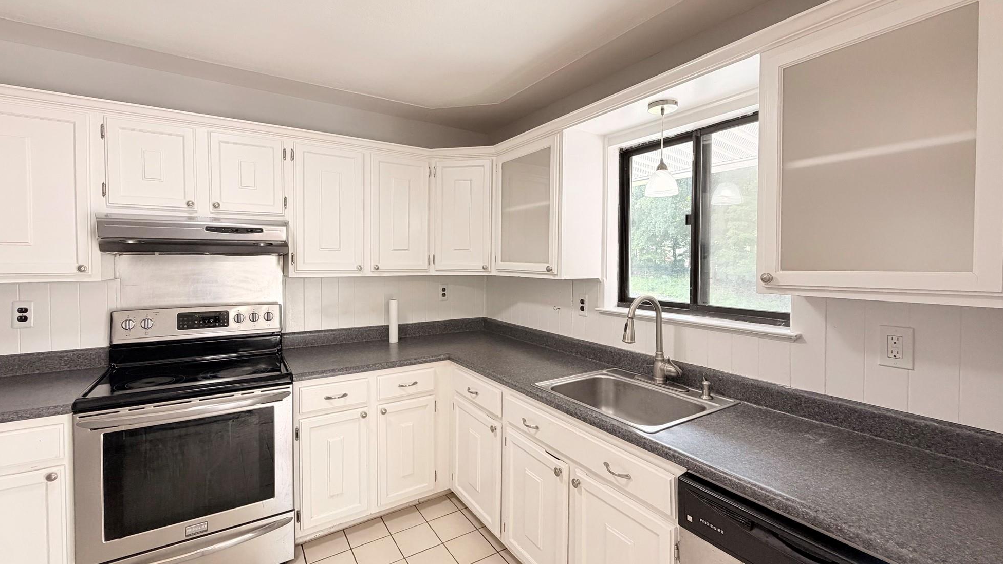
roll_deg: +0.0
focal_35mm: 16
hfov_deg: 99.4
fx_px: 426
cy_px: 269
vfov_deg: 67.0
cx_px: 492
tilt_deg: -1.9
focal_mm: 2.22
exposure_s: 1/120
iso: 160
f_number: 2.2
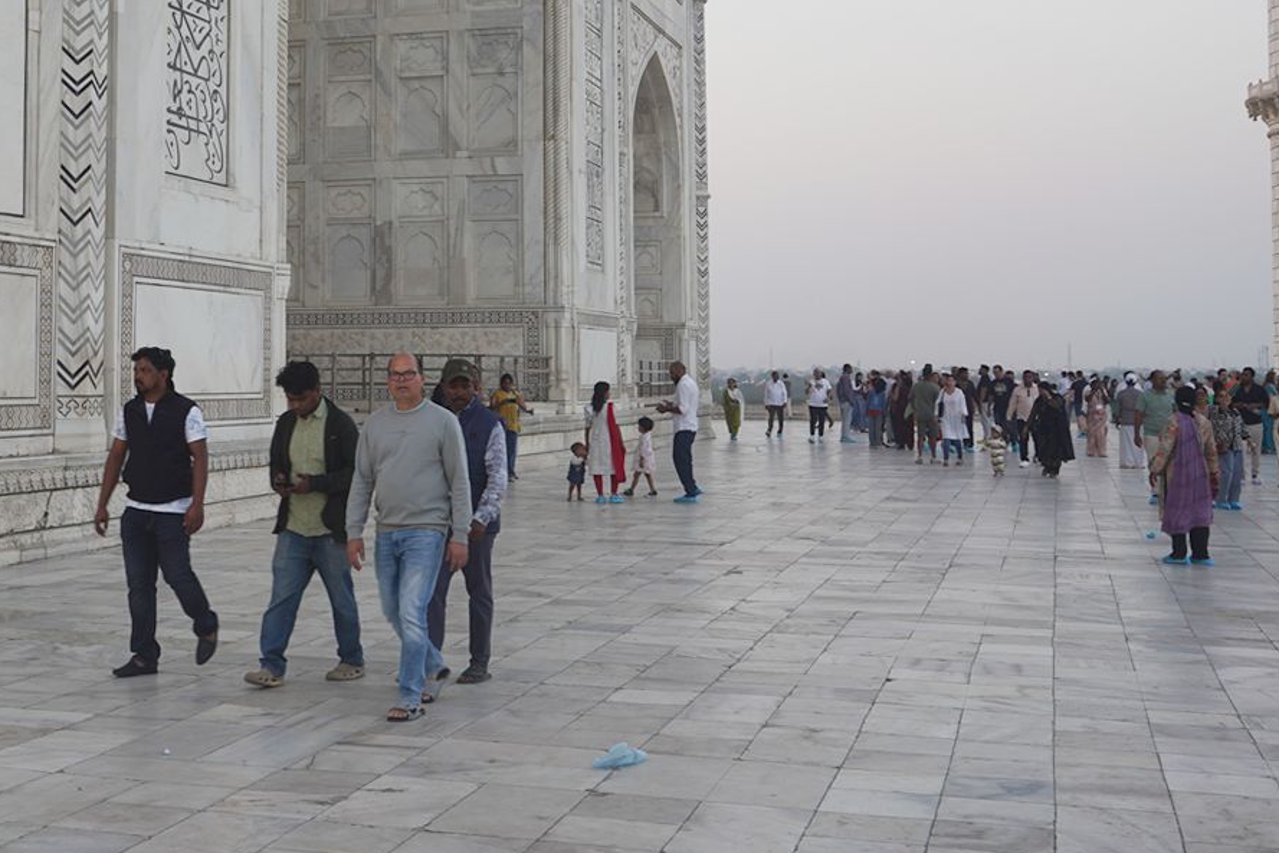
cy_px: 173
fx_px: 1919
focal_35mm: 54
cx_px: 351
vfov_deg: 24.7
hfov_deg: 36.2
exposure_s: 1/100
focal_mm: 24
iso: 100
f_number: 4
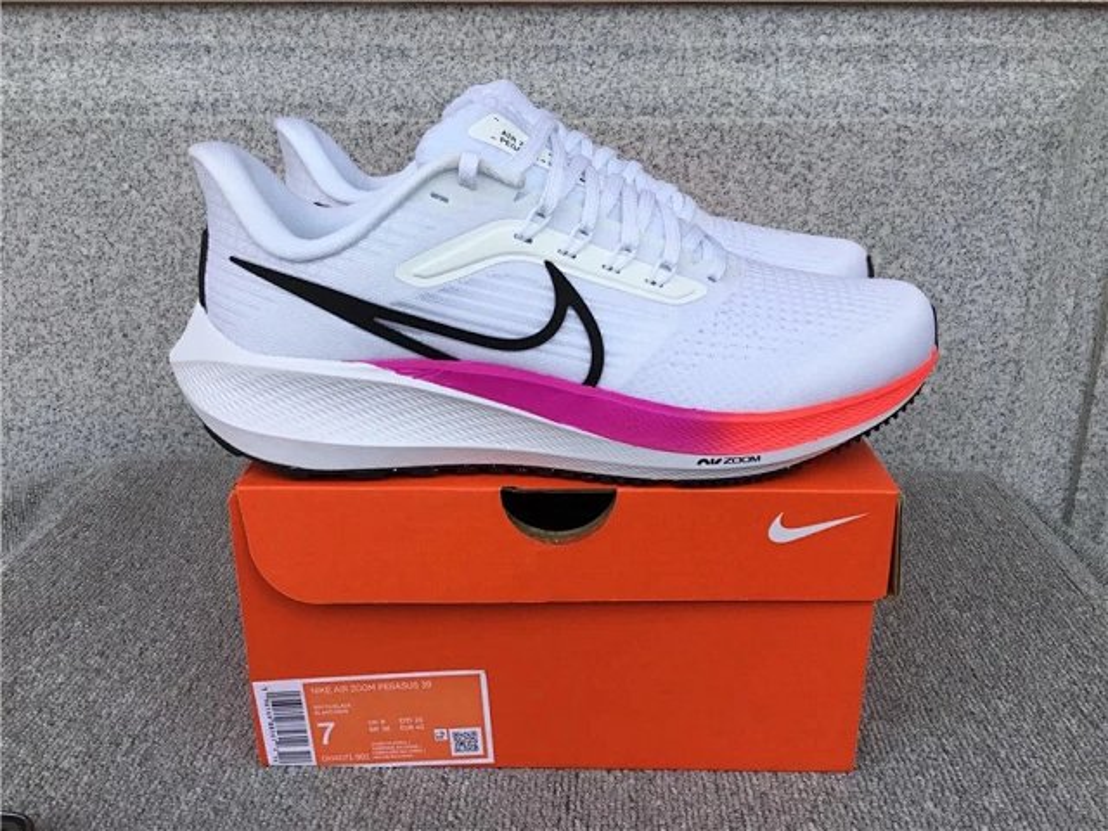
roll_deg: +0.6
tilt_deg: -18.9
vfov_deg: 45.4
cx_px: 554
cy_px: 416
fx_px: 992
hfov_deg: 58.4
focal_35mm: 31
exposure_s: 1/612
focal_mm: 3.3
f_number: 2.4
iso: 25
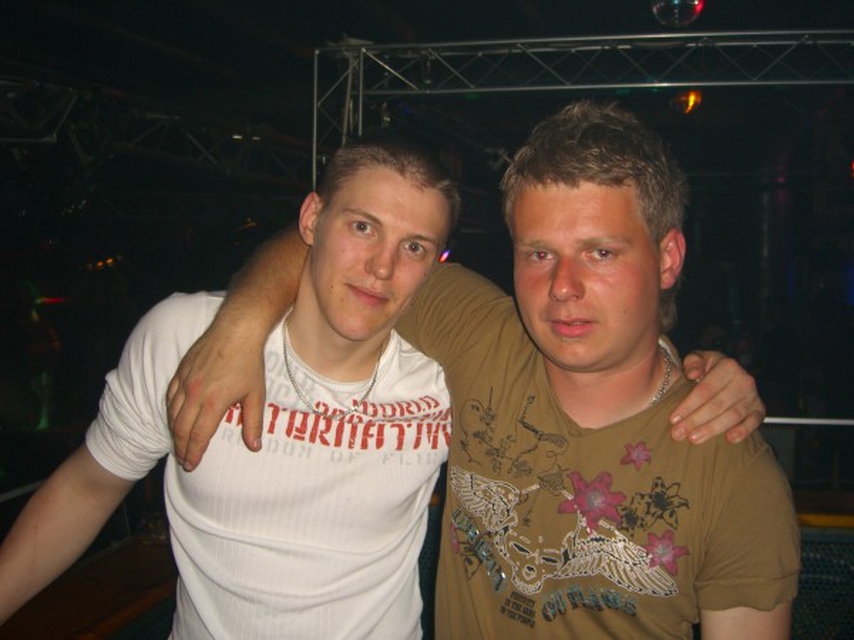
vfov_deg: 37.7
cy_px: 320
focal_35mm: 38
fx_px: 937
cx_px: 427
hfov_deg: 49.0
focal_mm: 7.9
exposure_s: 1/60
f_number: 2.8
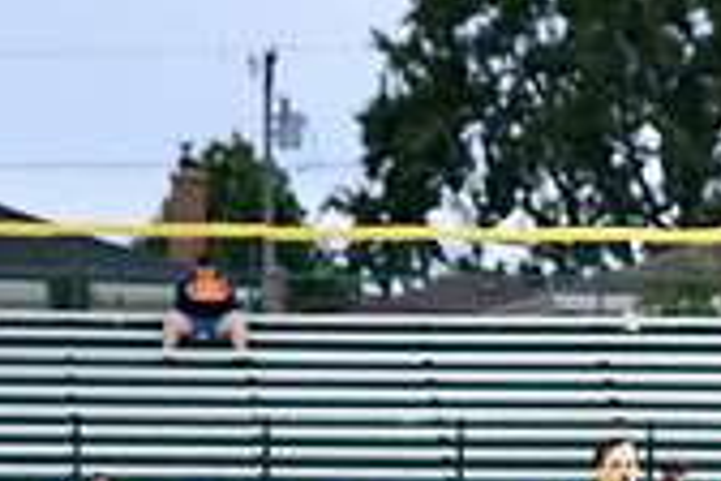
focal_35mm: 242
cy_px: 689
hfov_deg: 8.4
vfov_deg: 5.6
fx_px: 4846
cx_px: 790
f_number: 4
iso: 8000
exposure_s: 1/1000
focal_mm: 70
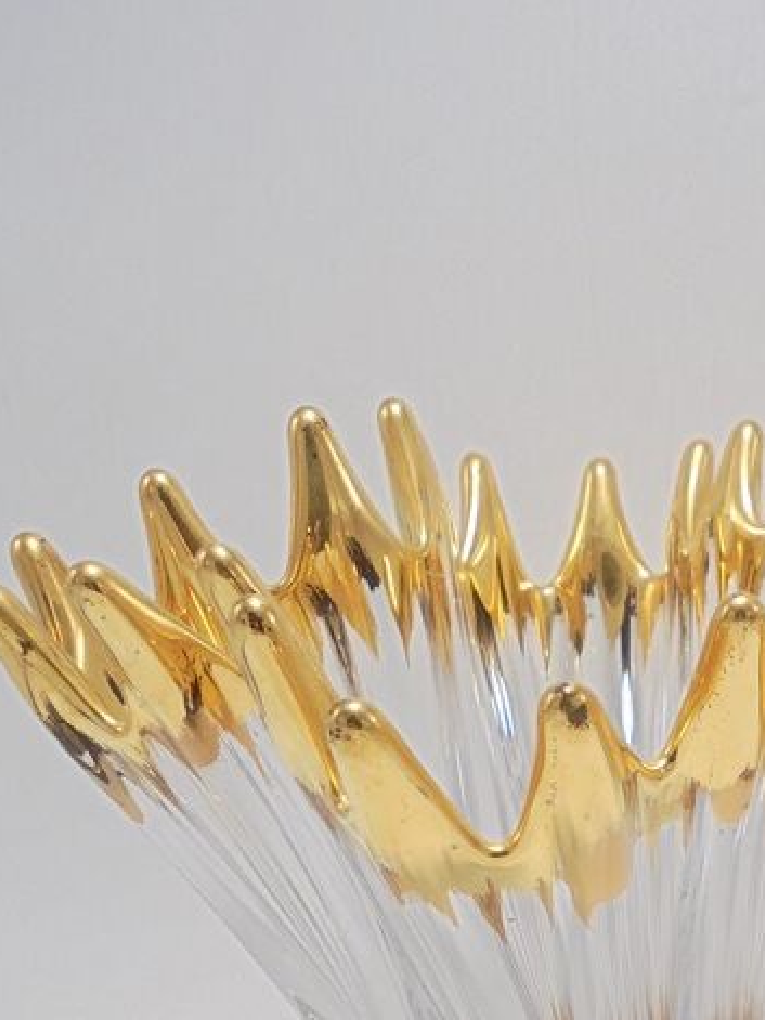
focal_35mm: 65
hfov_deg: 22.2
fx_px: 1916
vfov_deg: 29.4
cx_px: 647
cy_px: 747
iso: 100
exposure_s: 1/60
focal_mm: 6.1
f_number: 4
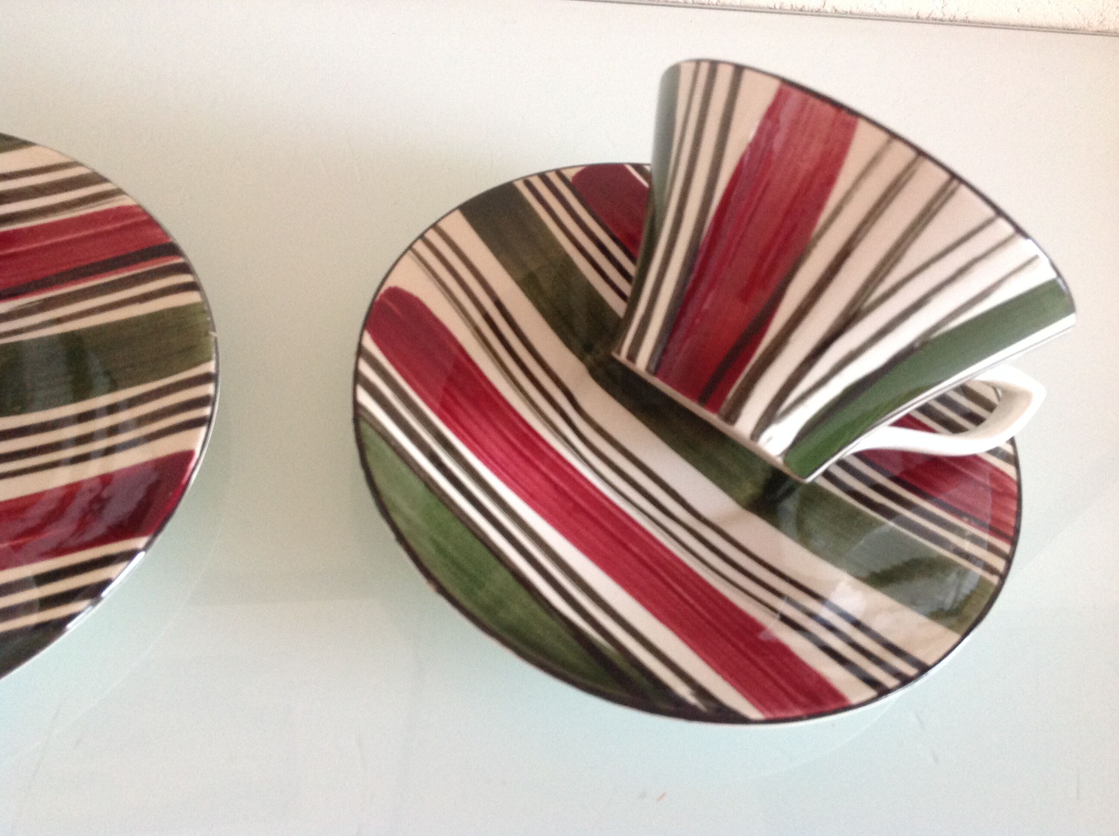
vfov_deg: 40.6
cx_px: 560
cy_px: 418
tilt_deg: -54.6
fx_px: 1130
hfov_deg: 52.7
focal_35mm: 35
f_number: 2.4
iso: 250
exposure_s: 1/15
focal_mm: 4.28
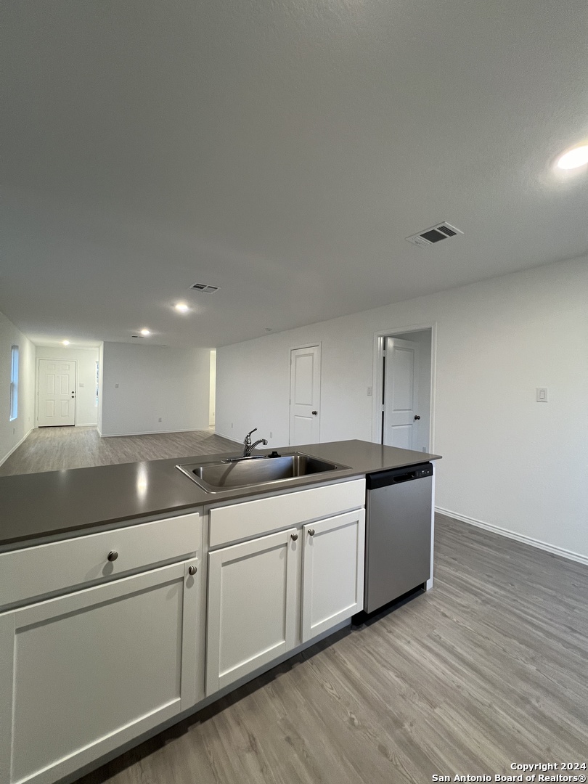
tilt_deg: +0.0
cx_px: 294
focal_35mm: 13
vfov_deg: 106.2
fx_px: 294
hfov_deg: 89.9
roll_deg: -0.7
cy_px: 392
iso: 250
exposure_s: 1/60
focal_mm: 1.57
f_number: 1.8
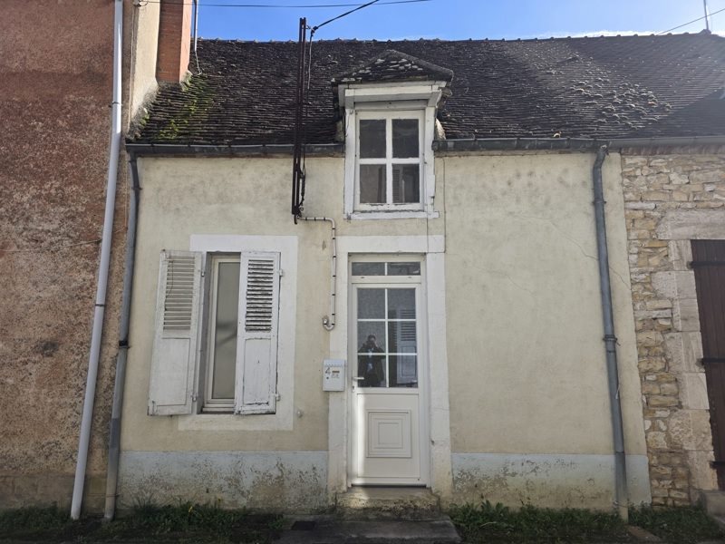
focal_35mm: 23
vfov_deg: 58.9
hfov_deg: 73.9
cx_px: 362
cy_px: 272
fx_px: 482
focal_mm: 6.3
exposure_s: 1/2607
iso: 80
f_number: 1.7
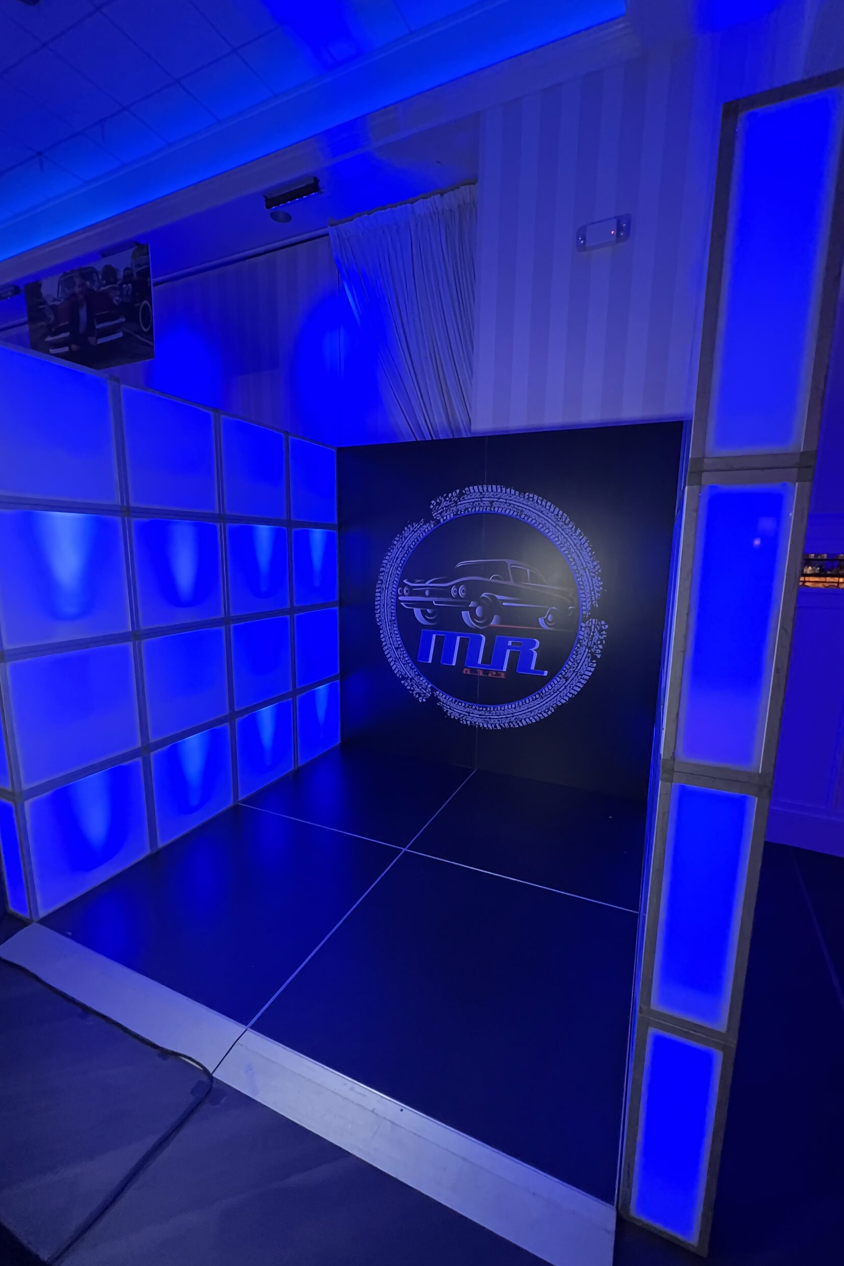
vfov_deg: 104.2
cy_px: 647
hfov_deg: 81.2
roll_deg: +0.3
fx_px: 492
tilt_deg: -10.6
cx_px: 429
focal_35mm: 14
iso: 640
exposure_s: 1/59
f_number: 1.8
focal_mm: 1.57
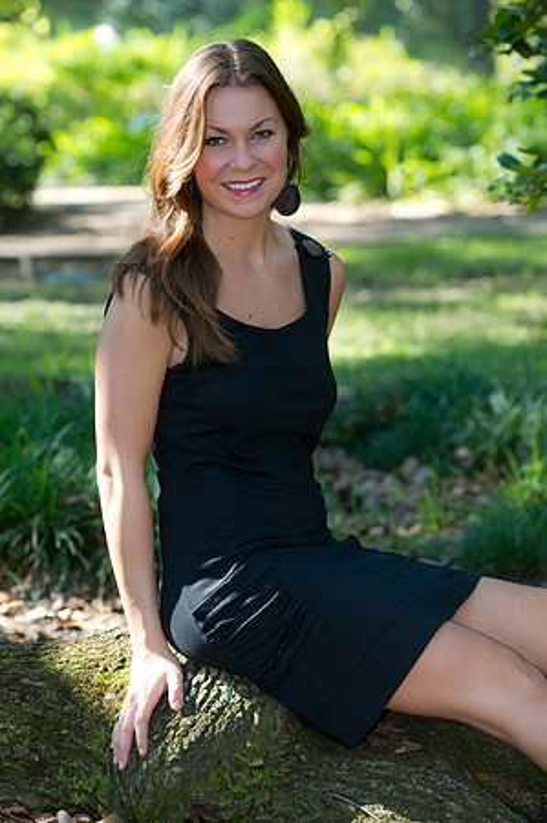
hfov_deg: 8.8
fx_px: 3541
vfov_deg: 13.3
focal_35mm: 155
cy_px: 412
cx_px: 274
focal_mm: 155
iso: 250
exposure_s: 1/80
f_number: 5
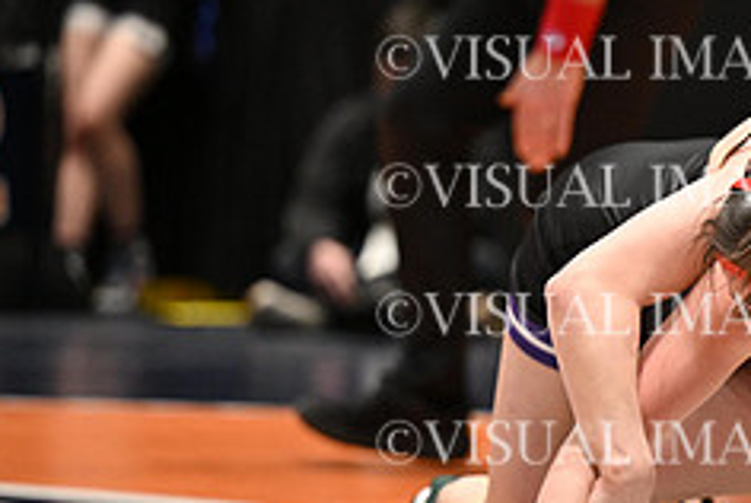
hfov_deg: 6.7
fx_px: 6412
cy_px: 250
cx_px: 837
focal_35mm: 307
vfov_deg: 4.5
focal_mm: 125
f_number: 2.8
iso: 4000
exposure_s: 1/960
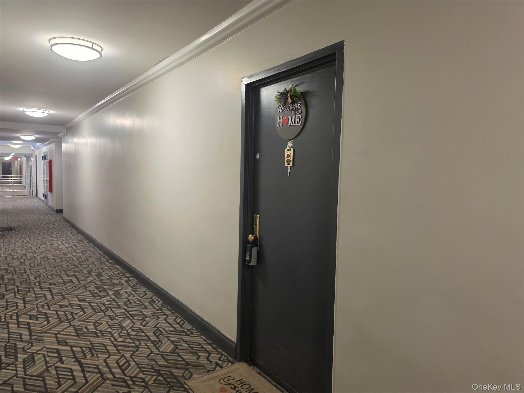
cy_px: 196
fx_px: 348
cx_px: 262
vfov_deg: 58.9
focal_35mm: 23
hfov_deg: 73.9
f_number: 1.4
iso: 250
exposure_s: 1/120
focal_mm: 6.5
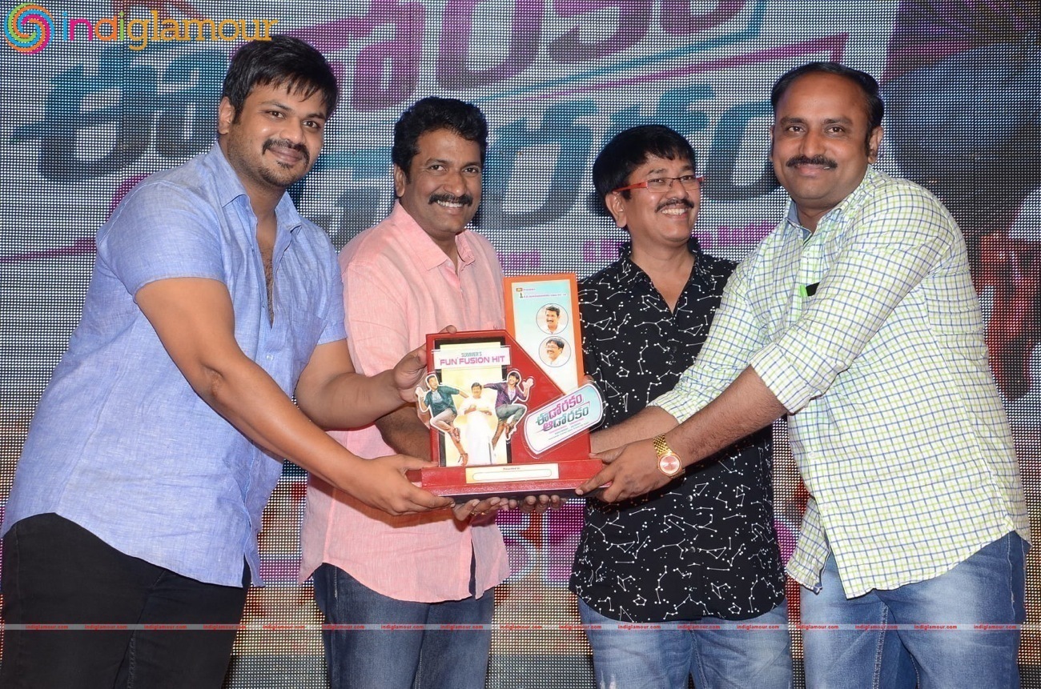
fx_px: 2251
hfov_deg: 26.0
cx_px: 520
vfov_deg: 17.4
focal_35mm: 78
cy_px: 344
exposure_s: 1/125
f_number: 6.3
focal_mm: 52
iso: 400
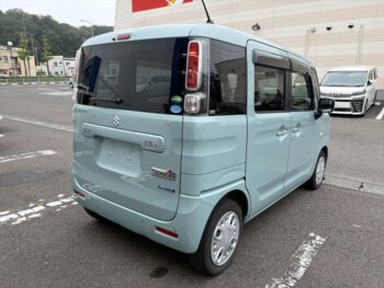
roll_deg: +0.2
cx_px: 192
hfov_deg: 67.3
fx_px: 289
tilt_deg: -12.9
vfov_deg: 53.1
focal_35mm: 26
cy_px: 144
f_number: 1.6
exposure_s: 1/379
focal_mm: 5.96
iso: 50
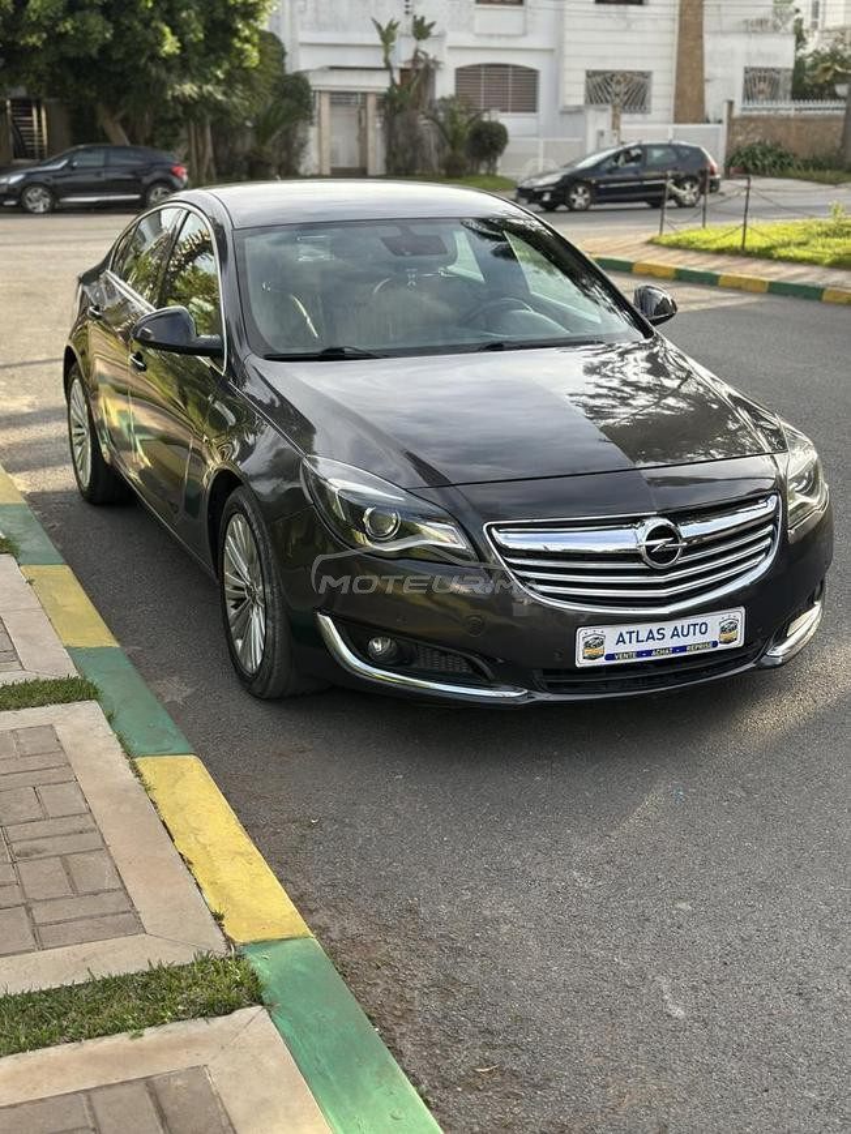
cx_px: 426
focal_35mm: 48
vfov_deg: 39.7
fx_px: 1573
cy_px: 567
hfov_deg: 30.3
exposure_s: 1/872
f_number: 1.78
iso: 80
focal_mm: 6.86
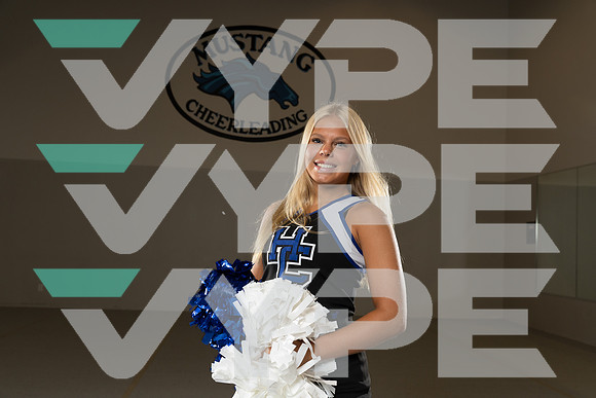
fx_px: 629
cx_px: 298
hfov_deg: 50.7
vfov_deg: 35.1
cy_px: 199
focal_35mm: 38
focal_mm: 38
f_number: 5.6
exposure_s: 1/250
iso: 500
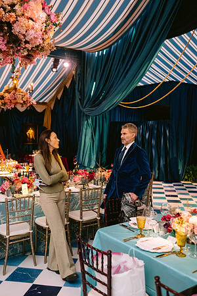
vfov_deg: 54.4
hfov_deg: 37.9
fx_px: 287
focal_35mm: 35
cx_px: 98
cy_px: 148
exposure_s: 1/100
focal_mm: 35
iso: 3200
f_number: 2.8
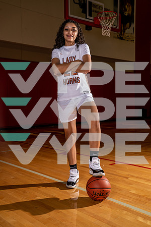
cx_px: 76
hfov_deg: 32.6
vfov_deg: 47.4
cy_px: 114
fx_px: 258
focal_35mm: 41
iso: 800
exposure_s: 1/250
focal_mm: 41
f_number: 8
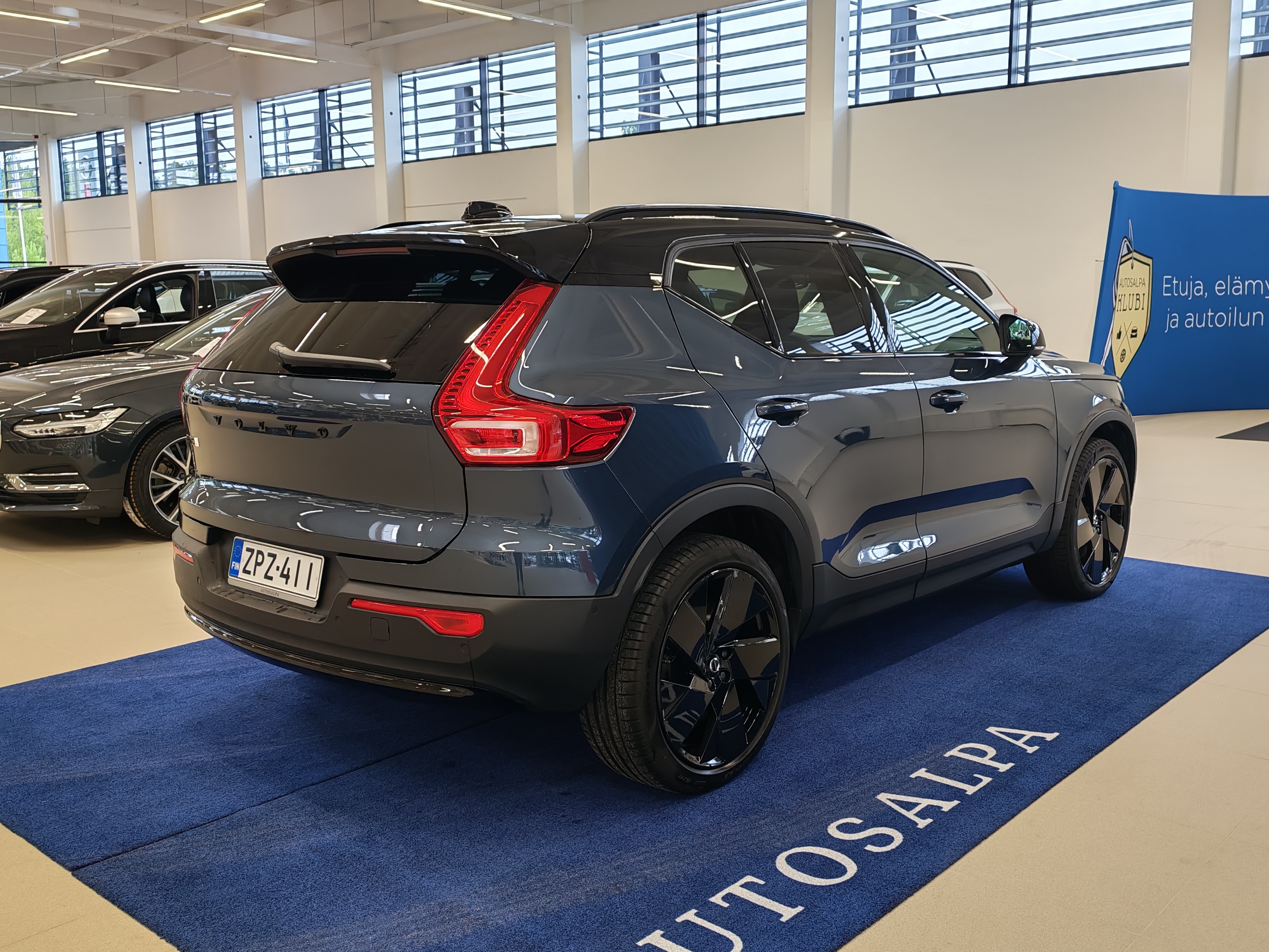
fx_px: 1246
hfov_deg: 54.0
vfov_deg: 41.8
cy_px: 476
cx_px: 634
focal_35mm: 34
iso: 125
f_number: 1.9
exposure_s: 1/100
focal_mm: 6.12
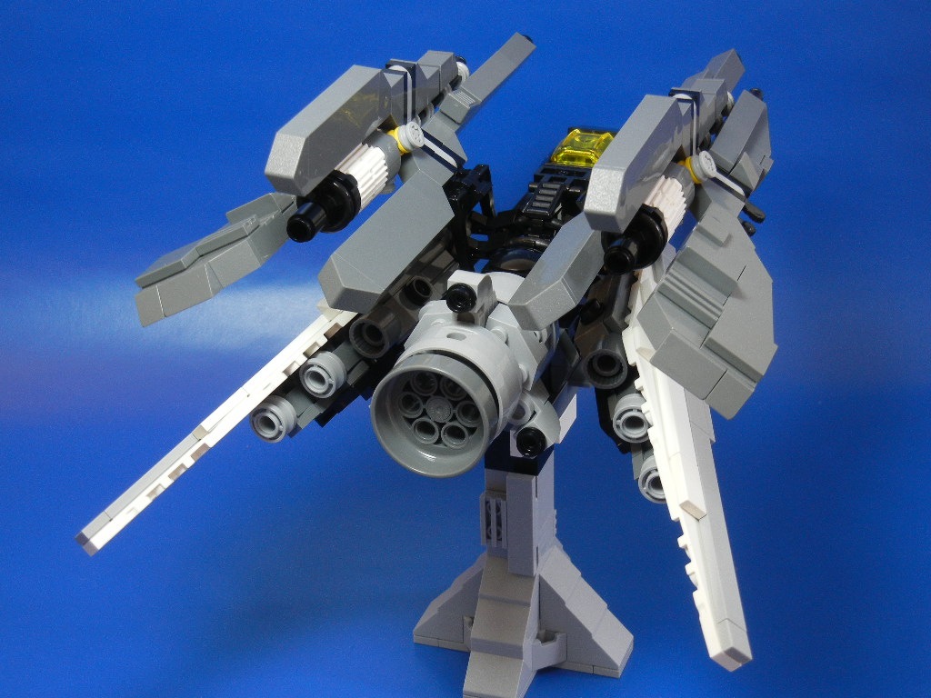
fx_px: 2071
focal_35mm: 77
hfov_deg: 25.3
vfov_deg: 19.1
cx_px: 466
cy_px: 349
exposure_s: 1/30
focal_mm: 13.9
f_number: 4.3
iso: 262
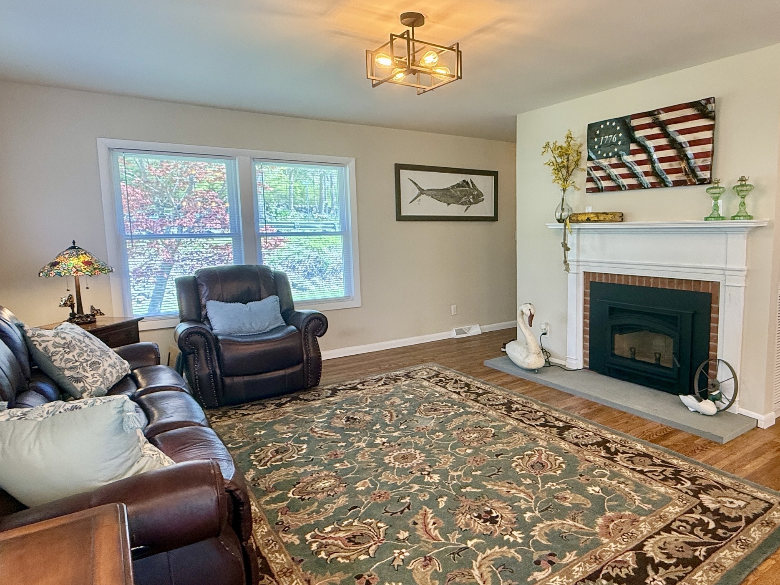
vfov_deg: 58.9
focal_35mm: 23
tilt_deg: -5.2
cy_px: 289
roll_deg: +0.0
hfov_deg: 72.9
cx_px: 481
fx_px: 518
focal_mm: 2.22
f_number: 2.2
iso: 200
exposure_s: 1/120
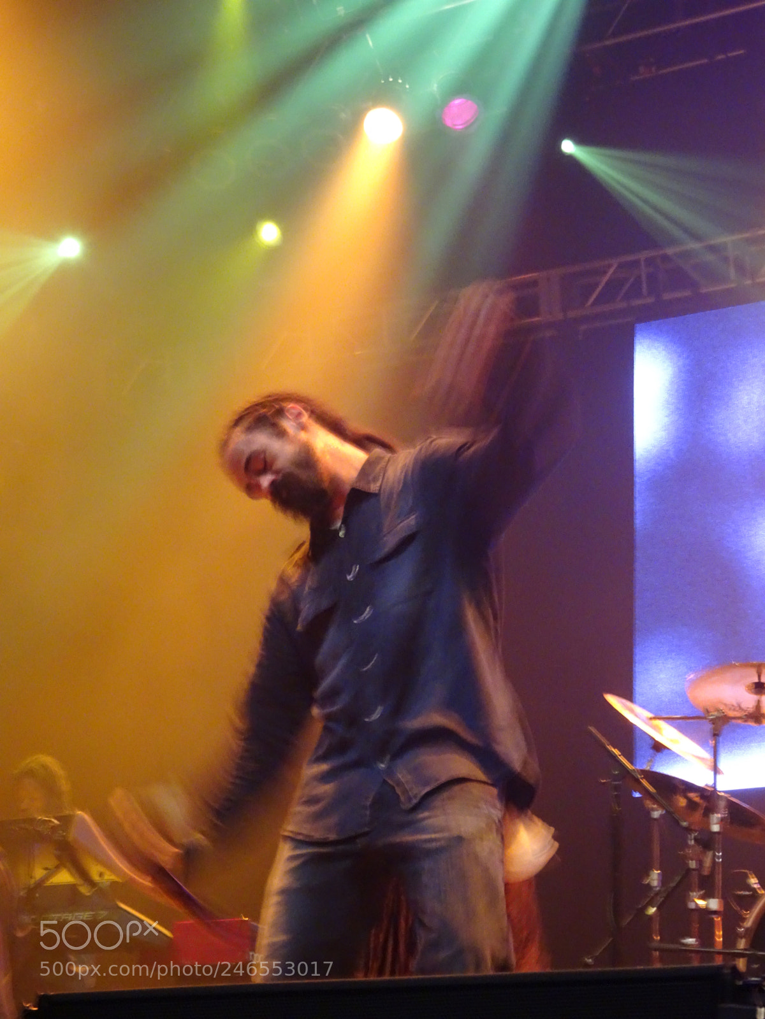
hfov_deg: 21.0
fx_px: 2063
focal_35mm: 70
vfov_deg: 27.8
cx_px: 382
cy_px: 510
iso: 800
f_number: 5
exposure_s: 1/13
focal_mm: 12.01
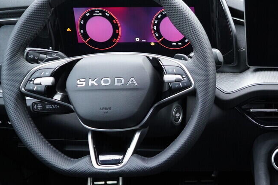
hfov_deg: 23.9
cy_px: 120
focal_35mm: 80
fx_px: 618
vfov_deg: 17.0
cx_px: 298
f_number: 2.8
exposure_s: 1/40
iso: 500
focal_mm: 24
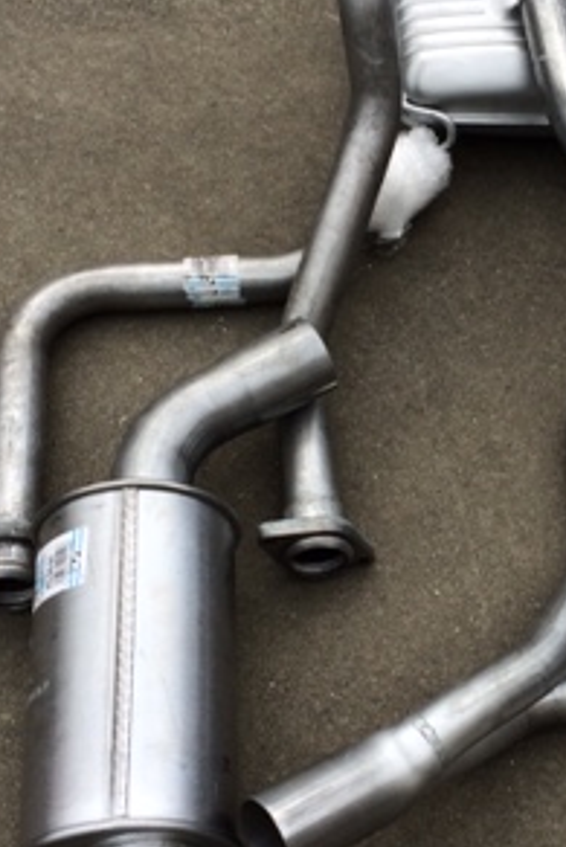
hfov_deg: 20.2
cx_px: 511
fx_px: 1555
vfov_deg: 30.5
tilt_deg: -58.8
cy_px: 412
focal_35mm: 66
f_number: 2.2
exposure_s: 1/1866
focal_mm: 4.15
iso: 32
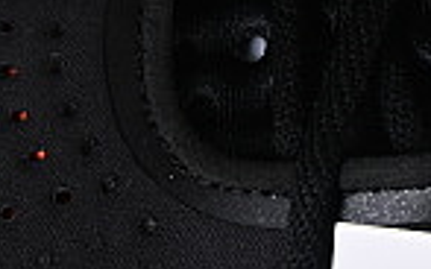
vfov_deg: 2.3
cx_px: 707
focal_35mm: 562
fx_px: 6604
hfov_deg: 3.7
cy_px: 553
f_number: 6.3
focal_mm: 50
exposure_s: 1/50
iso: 160
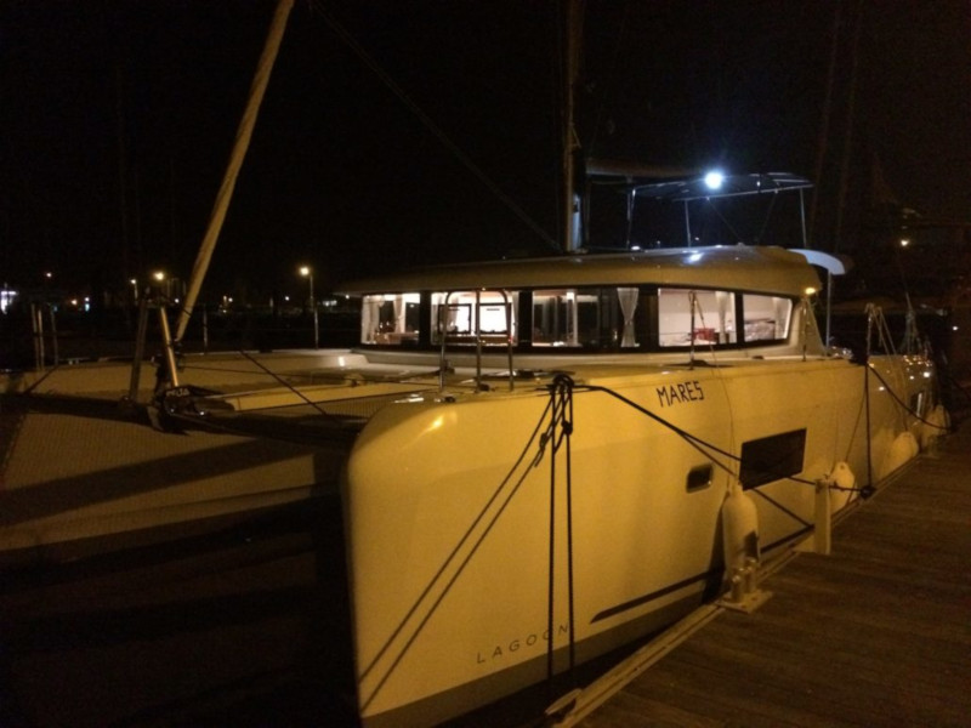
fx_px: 813
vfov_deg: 48.2
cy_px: 364
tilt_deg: -3.5
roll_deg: +1.6
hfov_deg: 61.7
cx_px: 486
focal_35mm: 29
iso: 640
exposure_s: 1/17
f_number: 2.2
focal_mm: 4.15
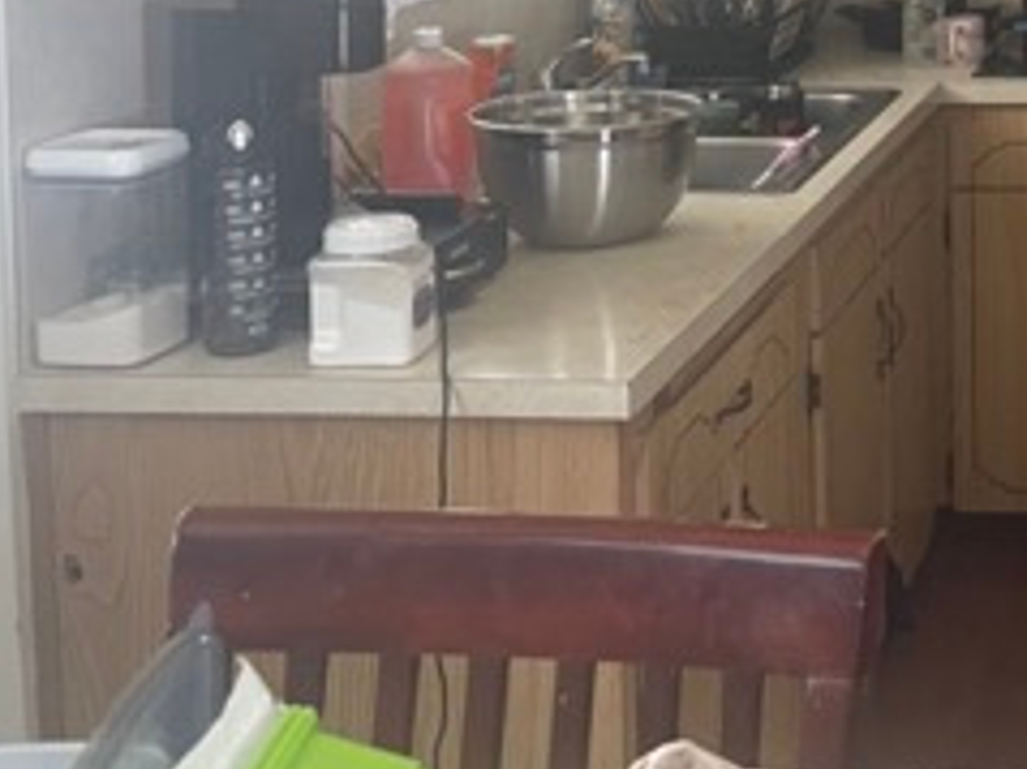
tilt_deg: -6.0
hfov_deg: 26.1
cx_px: 1212
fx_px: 1987
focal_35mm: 67
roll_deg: +0.2
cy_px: -107
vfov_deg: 20.7
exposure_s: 1/60
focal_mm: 5.1
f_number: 1.6
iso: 250
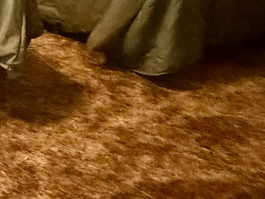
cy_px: -75
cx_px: -247
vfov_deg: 16.6
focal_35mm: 83
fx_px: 636
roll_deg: -4.6
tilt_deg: -15.6
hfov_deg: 17.6
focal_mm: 2.22
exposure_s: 1/60
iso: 1000
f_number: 2.2
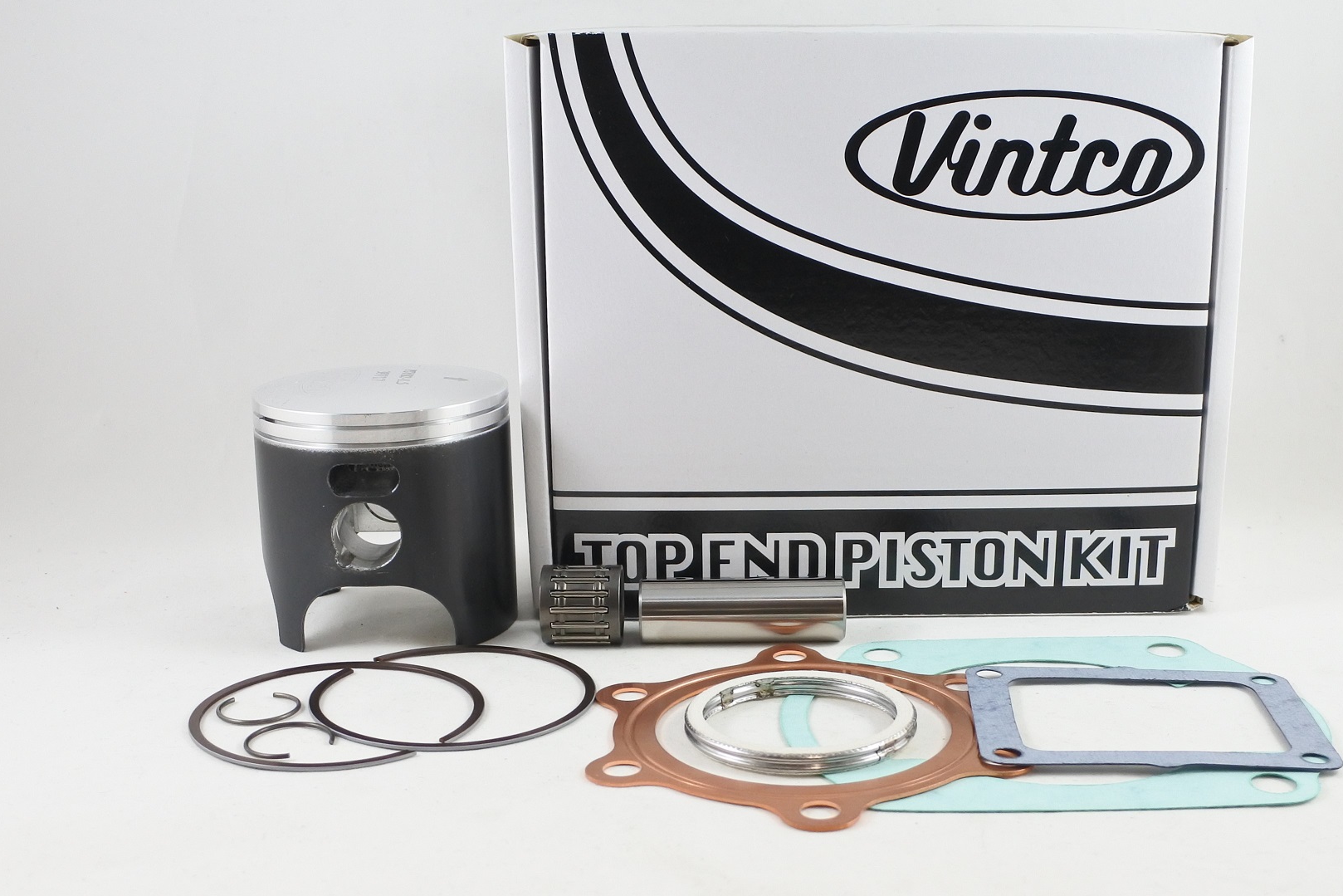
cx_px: 737
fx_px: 1119
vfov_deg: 43.6
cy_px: 451
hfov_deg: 61.8
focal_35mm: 30
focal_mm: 10
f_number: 3.5
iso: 400
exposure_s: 1/125
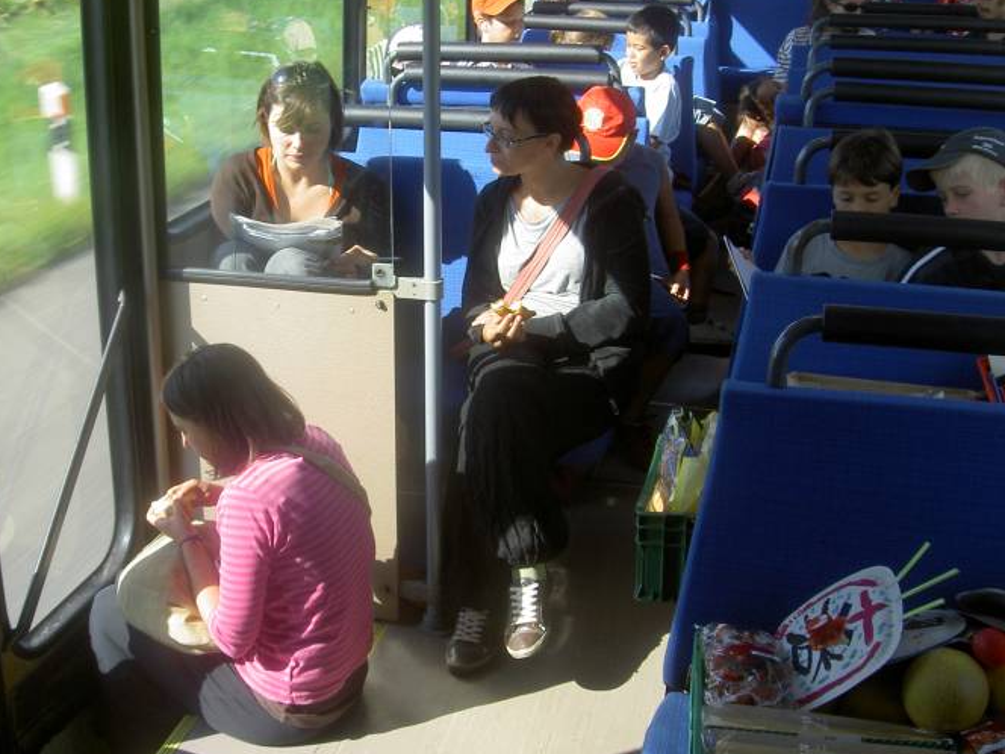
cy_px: 360
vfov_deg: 30.9
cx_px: 401
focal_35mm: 47
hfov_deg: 40.3
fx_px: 1365
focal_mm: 8
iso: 100
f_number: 4.7
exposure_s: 1/100
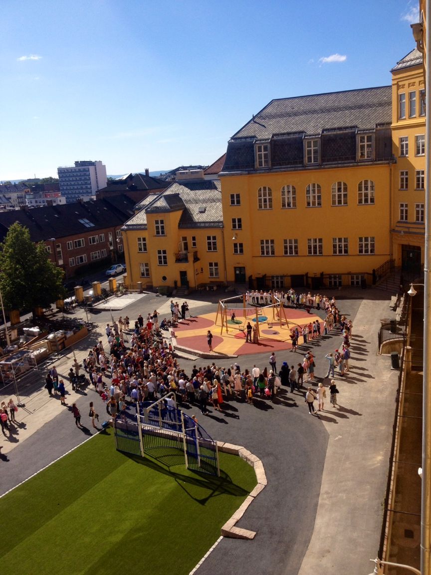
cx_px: 216
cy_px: 288
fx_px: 581
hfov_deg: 40.7
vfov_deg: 52.6
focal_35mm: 35
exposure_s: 1/1905
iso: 50
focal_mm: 4.28
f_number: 2.4
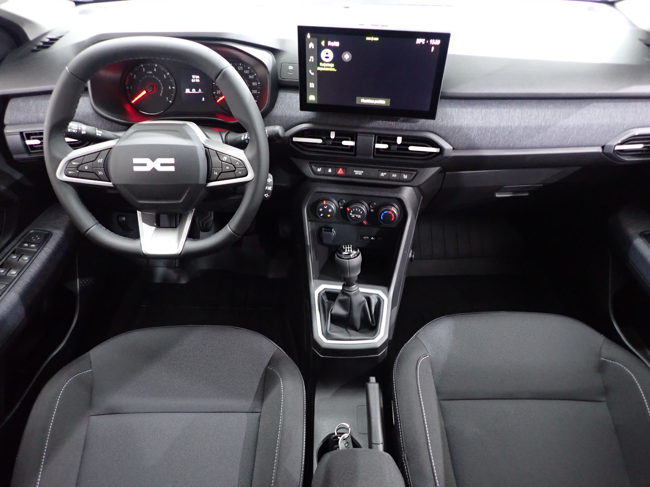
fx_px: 469
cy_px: 244
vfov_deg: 54.9
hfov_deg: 69.4
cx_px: 325
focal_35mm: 25
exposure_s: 1/25
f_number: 2
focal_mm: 4.5
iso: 800
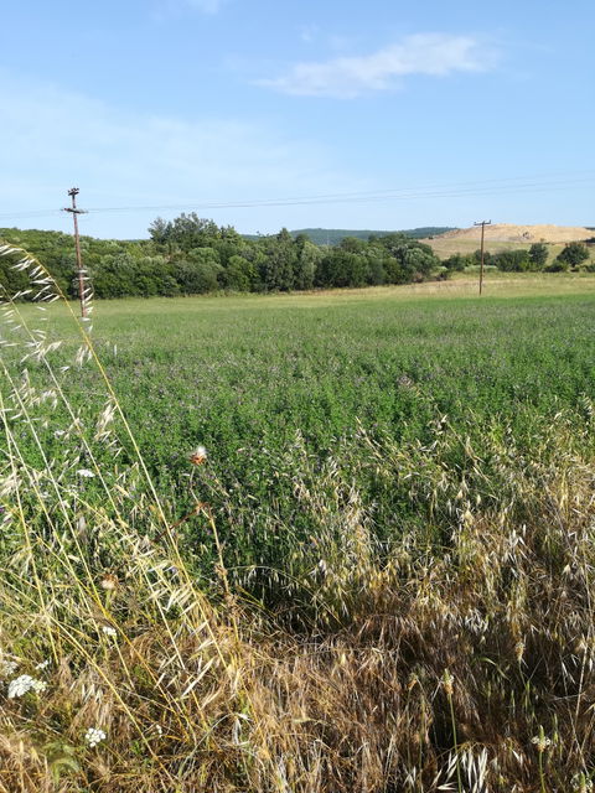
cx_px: 298
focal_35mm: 26
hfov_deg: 53.1
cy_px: 396
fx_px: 596
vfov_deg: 67.3
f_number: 2.2
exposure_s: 1/618
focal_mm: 3.83
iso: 50
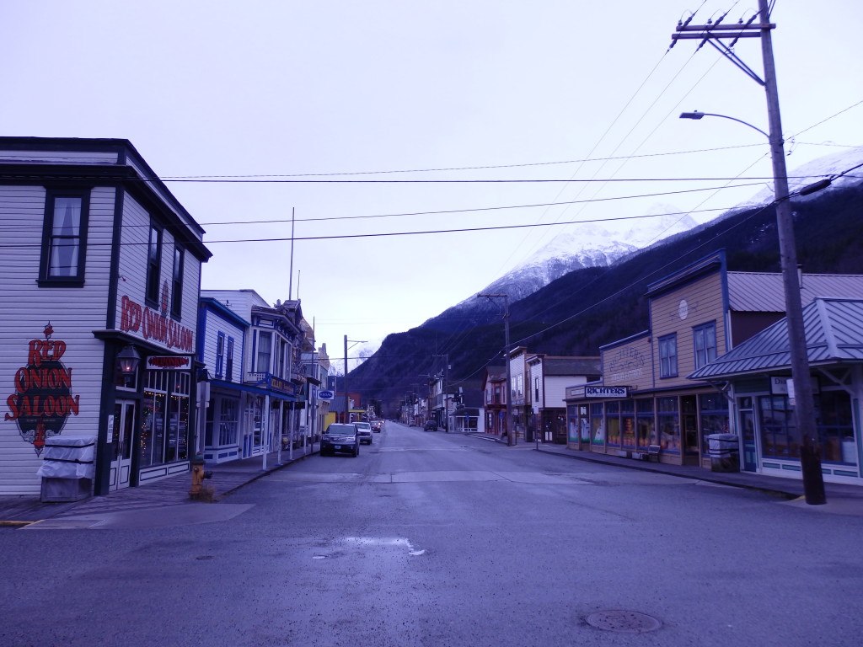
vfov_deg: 54.9
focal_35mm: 25
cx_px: 432
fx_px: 623
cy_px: 324
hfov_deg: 69.4
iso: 100
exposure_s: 1/100
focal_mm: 4.5
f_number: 3
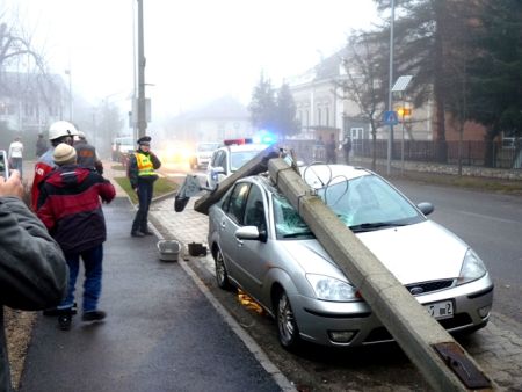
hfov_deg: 38.9
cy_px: 196
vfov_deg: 29.7
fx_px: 739
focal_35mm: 49
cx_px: 261
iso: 200
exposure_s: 1/30
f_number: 3.2
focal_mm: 8.7
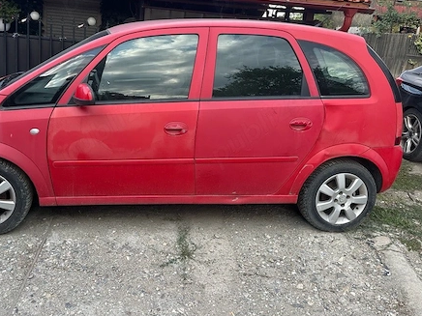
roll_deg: -4.2
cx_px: 162
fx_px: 402
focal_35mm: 33
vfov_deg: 42.7
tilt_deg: -10.5
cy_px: 122
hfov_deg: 54.8
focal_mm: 6.86
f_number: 1.78
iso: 80
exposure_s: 1/535
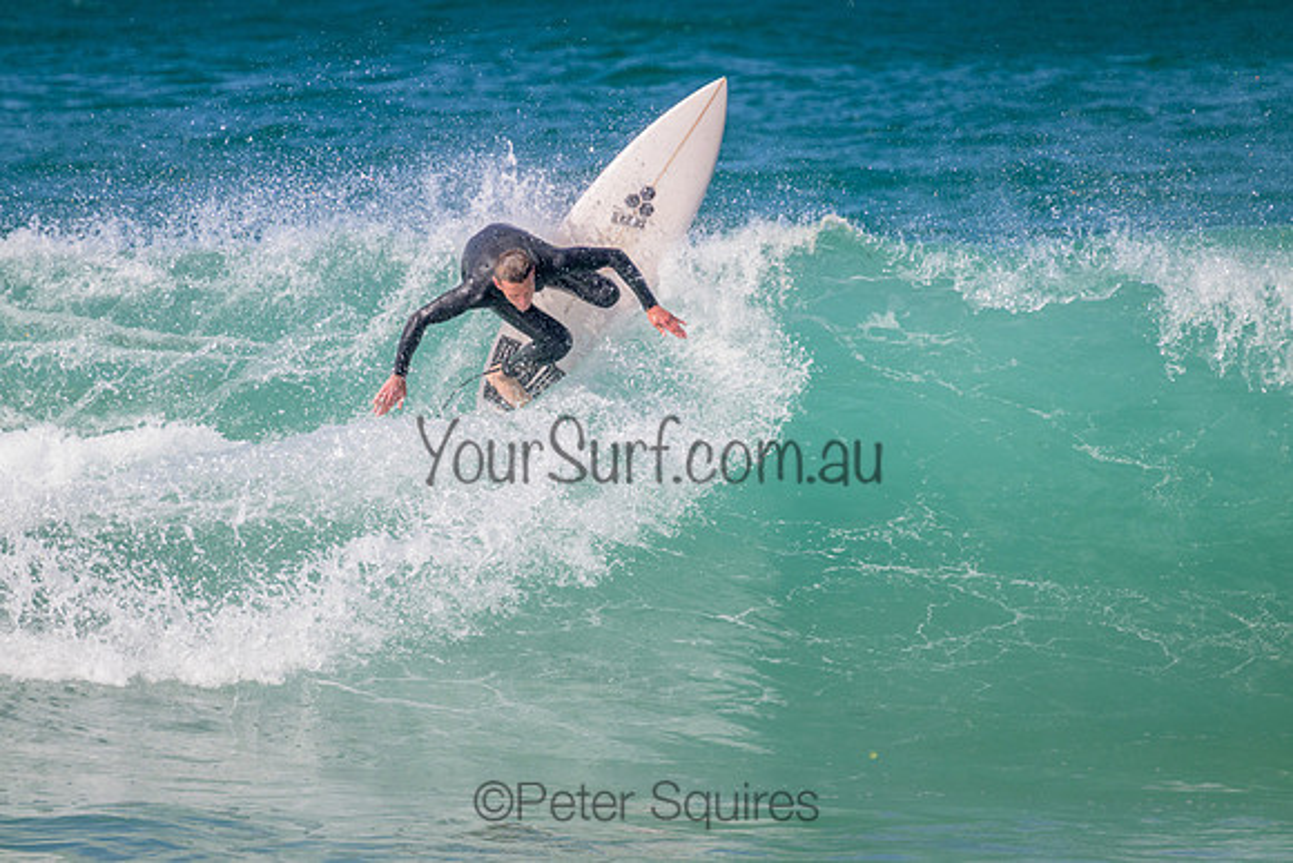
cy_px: 432
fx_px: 28739
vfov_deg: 1.7
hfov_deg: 2.6
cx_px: 646
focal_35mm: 800
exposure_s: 1/1600
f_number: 11
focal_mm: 800
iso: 900
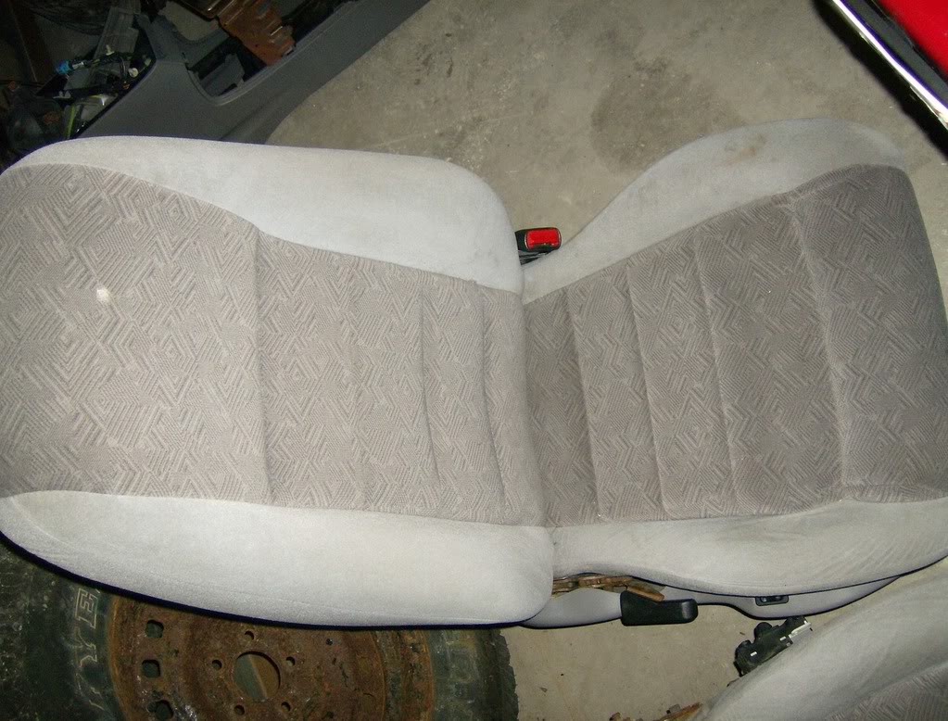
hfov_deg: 51.1
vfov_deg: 40.0
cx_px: 474
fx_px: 991
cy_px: 360
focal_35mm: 36
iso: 200
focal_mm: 6
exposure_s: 1/60
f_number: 2.8
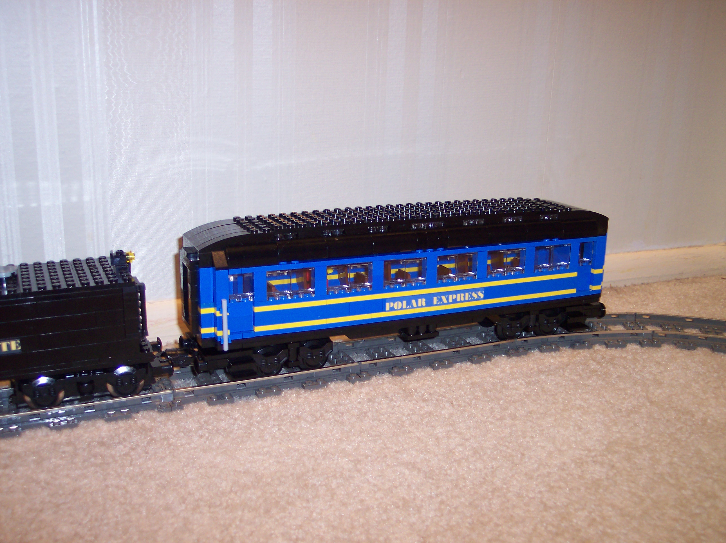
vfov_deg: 37.7
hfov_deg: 49.0
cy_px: 272
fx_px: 797
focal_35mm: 38
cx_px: 363
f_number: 2.8
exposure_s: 1/30
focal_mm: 8
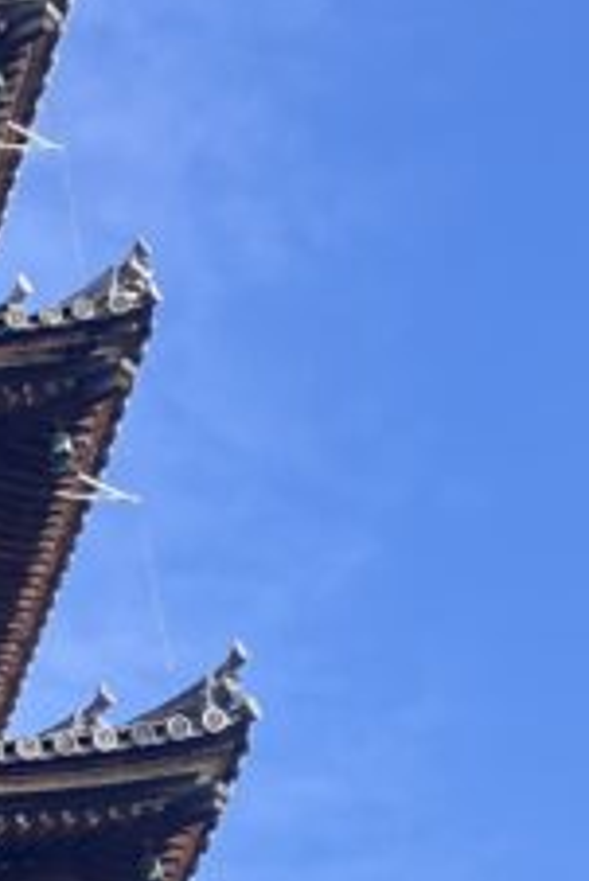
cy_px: 850
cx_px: -585
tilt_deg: +31.3
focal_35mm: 132
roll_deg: +0.1
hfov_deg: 9.7
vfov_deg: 15.3
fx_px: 3234
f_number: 1.8
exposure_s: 1/656
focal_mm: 3.99
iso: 32
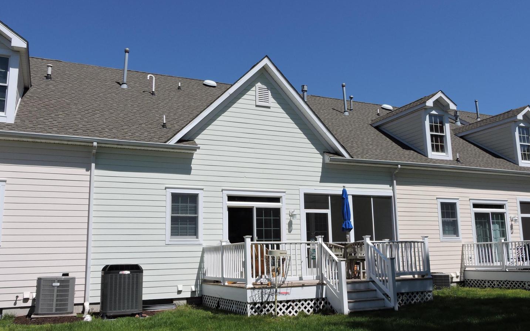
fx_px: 462
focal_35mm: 32
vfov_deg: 39.4
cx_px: 266
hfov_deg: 59.7
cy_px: 175
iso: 100
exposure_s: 1/1250
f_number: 4.5
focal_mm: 5.4
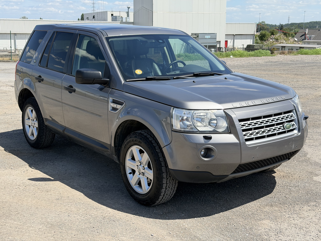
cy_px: 120
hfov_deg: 39.7
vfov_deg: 30.3
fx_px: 445
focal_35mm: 48
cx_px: 160
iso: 64
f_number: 1.78
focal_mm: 6.76
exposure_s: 1/2762
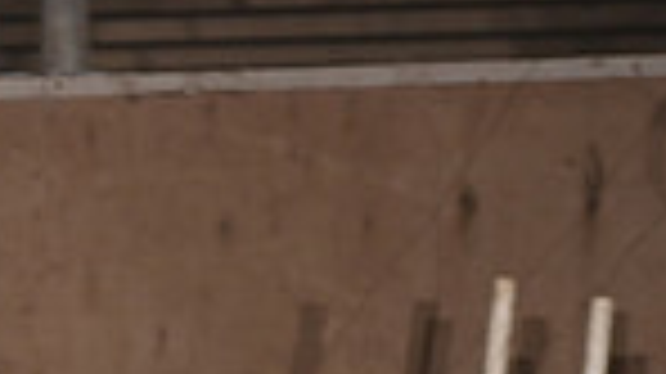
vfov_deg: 1.5
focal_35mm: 821
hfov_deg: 2.6
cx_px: -382
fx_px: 14488
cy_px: 768
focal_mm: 200
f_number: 2.8
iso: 1250
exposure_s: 1/500
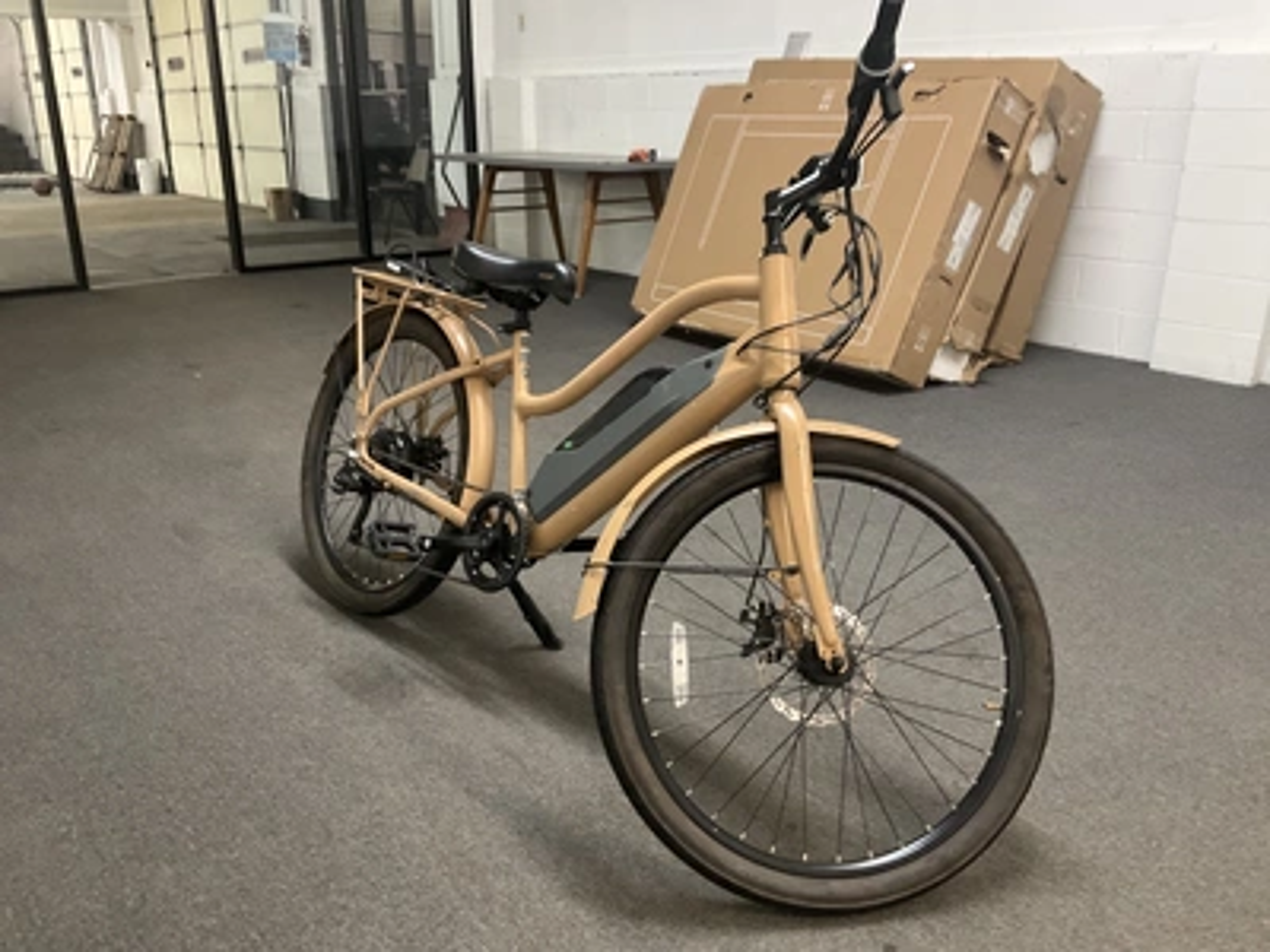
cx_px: 635
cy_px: 476
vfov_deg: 48.2
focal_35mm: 29
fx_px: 1064
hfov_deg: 61.7
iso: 250
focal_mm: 3
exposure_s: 1/30
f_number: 1.8
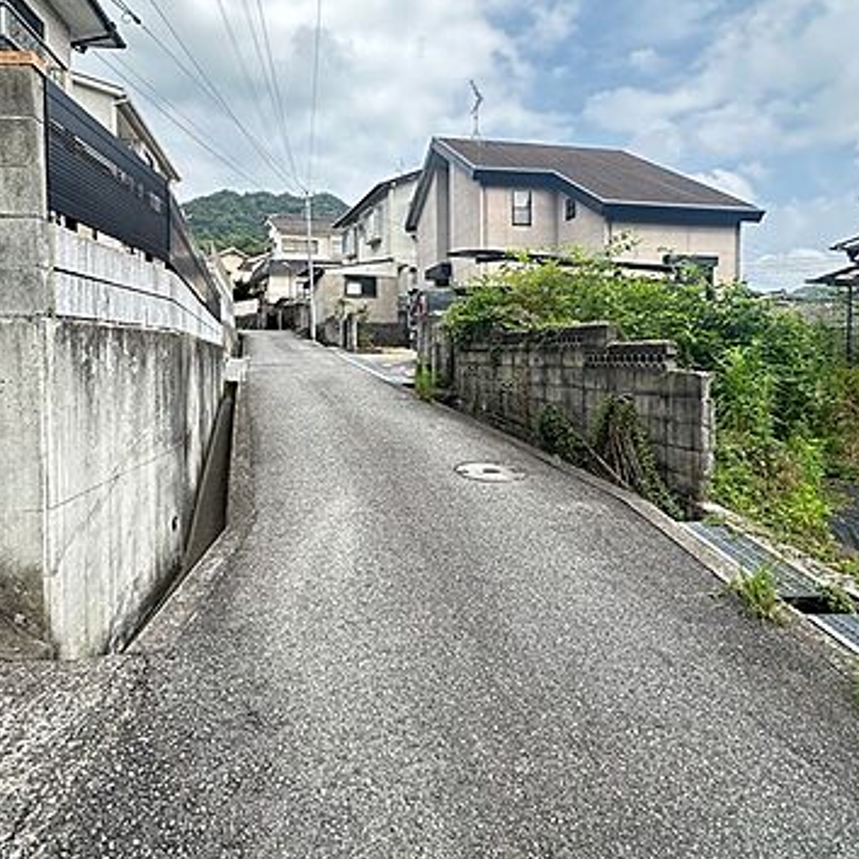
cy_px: 371
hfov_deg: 71.9
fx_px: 590
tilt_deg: -2.5
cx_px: 379
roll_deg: +0.4
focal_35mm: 21
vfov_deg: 71.8
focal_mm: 2.22
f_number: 2.2
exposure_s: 1/587
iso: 40
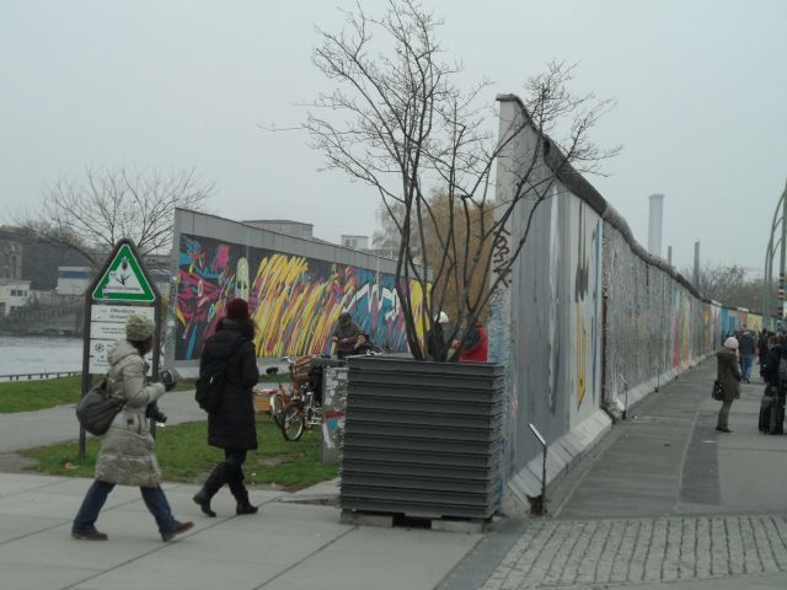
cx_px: 394
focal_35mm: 100
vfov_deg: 14.8
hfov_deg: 19.6
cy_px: 295
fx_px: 2274
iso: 80
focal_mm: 16.3
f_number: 4.4
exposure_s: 1/180
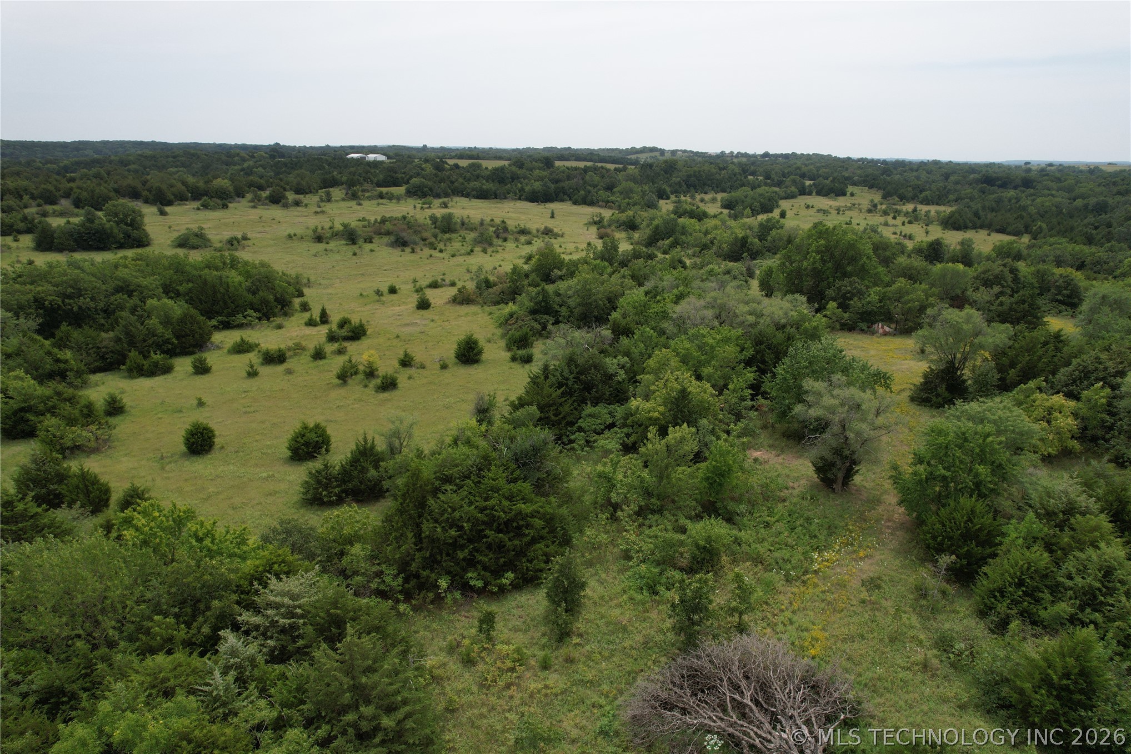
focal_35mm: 22
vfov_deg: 57.2
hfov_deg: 78.6
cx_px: 566
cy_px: 377
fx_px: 691
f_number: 2.8
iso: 100
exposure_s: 1/2000
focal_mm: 8.38
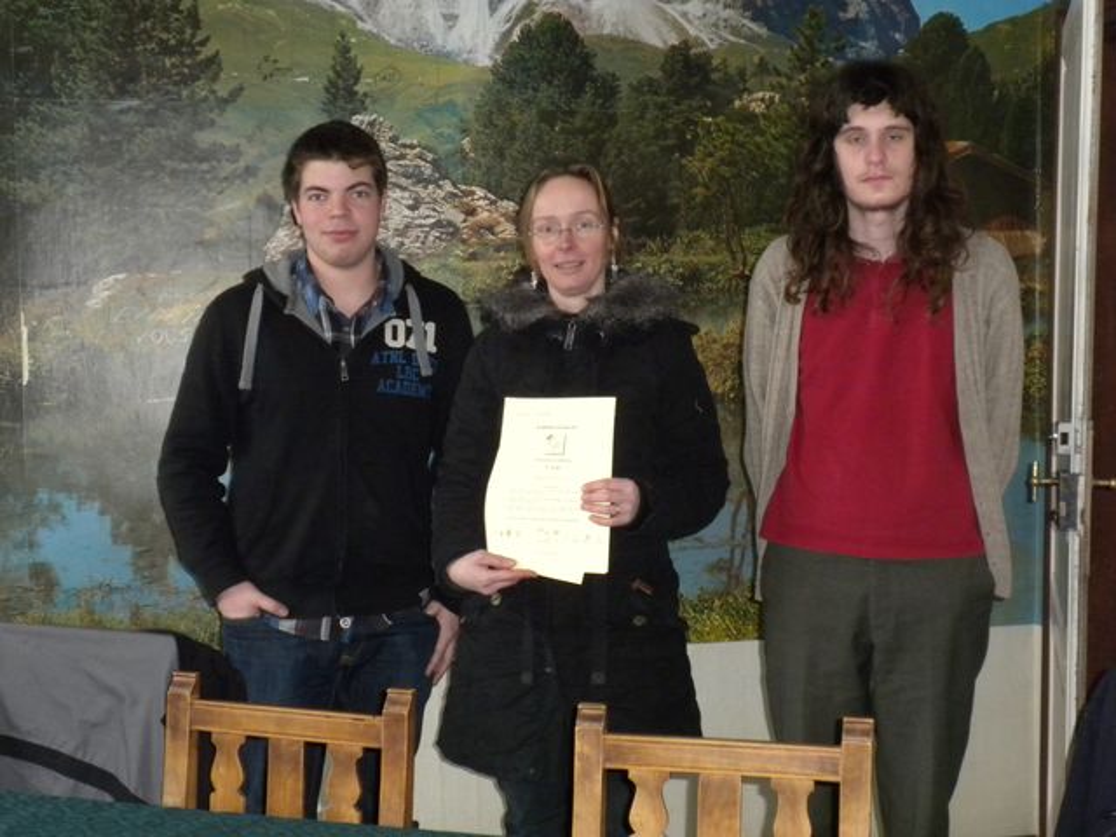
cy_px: 418
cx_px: 558
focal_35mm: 52
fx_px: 1676
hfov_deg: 36.8
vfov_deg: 28.0
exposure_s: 1/30
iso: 400
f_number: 4.3
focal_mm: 9.1
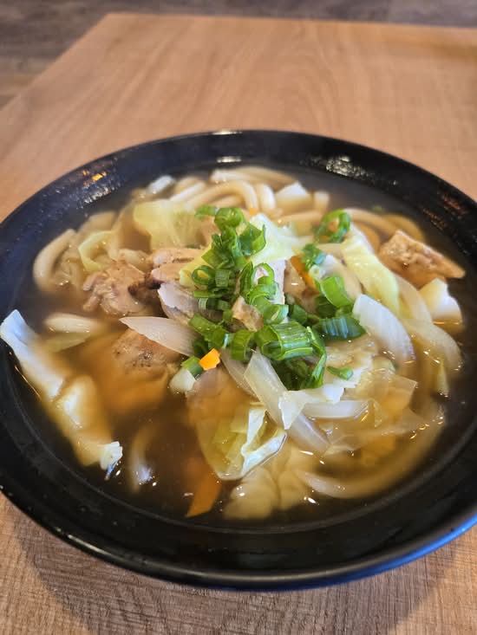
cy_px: 318
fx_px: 422
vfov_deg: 73.9
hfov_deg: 58.9
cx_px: 238
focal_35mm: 23
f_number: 1.8
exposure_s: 1/120
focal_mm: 5.4
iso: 500
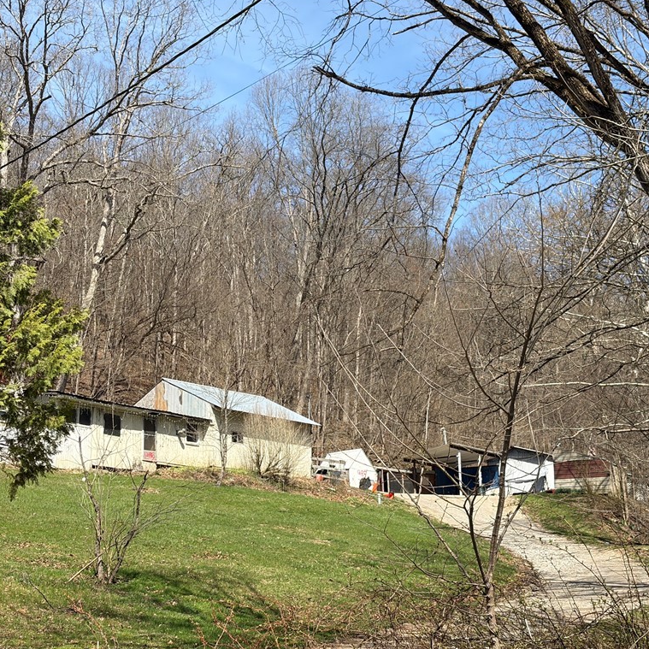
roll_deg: +0.7
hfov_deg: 27.7
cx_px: 292
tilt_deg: +13.8
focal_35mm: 62
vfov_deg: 27.7
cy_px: 322
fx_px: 1315
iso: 32
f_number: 1.6
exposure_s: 1/1957
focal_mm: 5.96
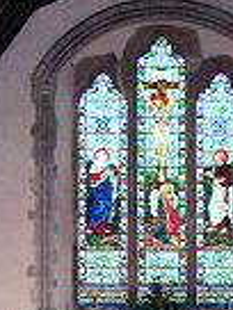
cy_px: 394
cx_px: 156
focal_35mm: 129
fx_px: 1158
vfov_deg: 14.7
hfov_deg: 11.5
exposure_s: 1/60
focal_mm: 8
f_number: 2.8
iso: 400
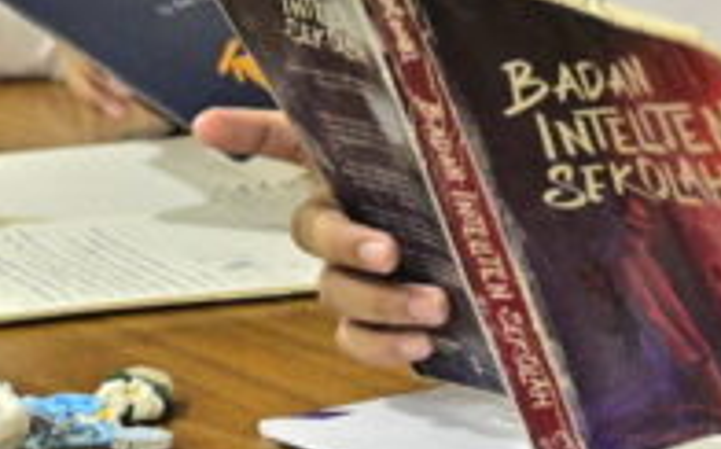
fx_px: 4495
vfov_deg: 5.6
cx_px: 467
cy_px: -311
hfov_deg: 9.2
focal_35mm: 229
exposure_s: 1/30
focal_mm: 43
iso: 2500
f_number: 4
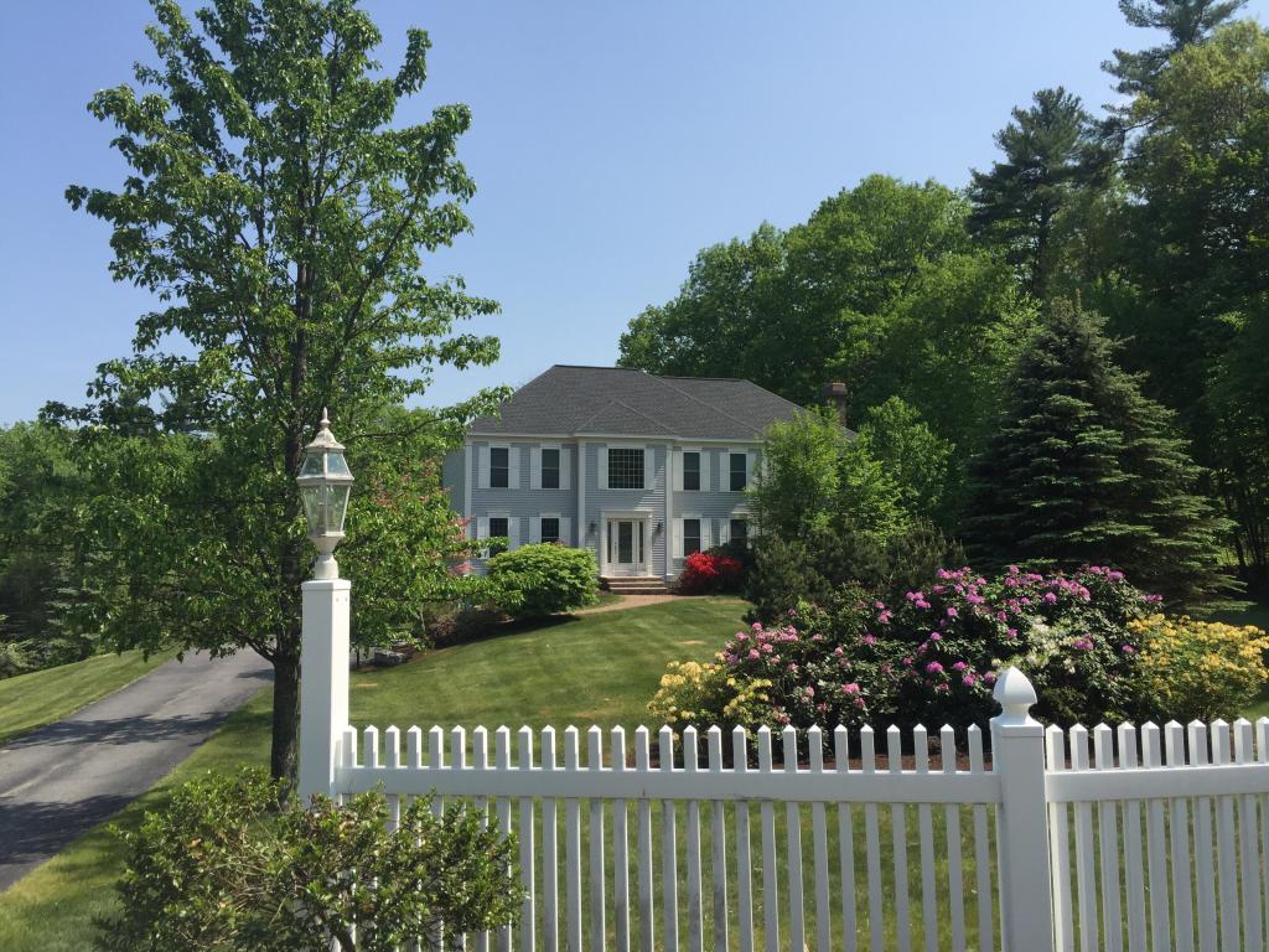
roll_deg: -0.7
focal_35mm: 29
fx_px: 1063
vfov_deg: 48.2
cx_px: 634
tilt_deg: +3.8
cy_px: 476
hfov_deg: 61.7
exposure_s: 1/1980
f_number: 2.2
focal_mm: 4.15
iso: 32
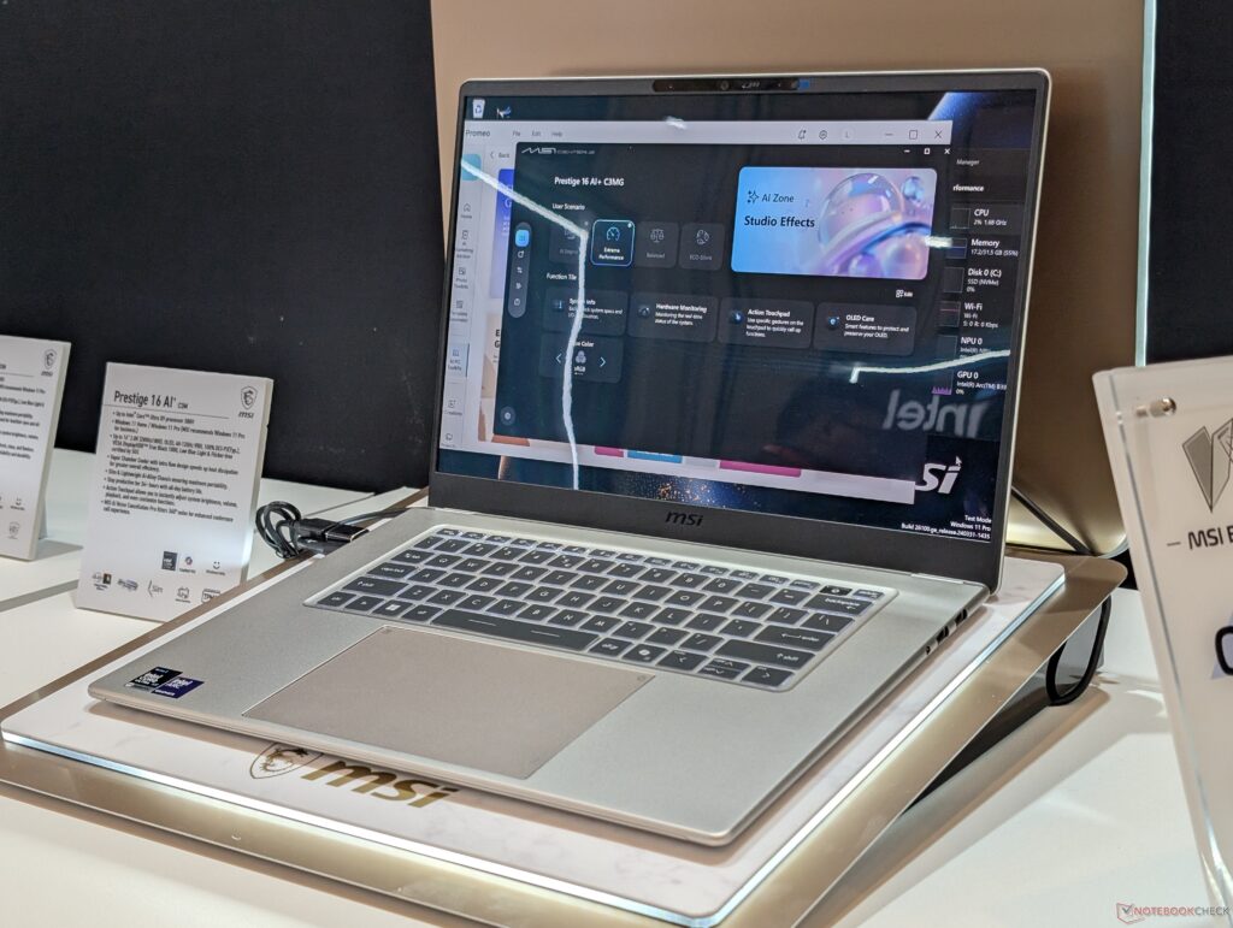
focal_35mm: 49
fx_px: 1748
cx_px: 616
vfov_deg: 29.7
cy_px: 464
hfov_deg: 38.9
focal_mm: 6.9
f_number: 1.68
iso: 84
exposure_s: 1/120
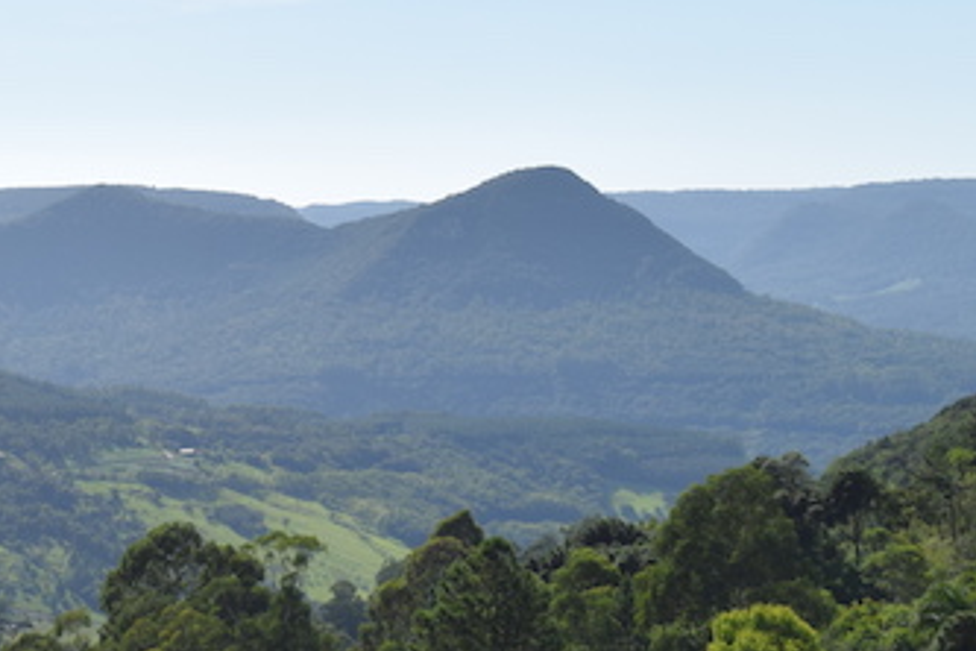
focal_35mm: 122
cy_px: 204
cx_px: -88
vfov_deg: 11.3
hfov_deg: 16.4
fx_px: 3294
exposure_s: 1/500
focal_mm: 27
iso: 200
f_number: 11
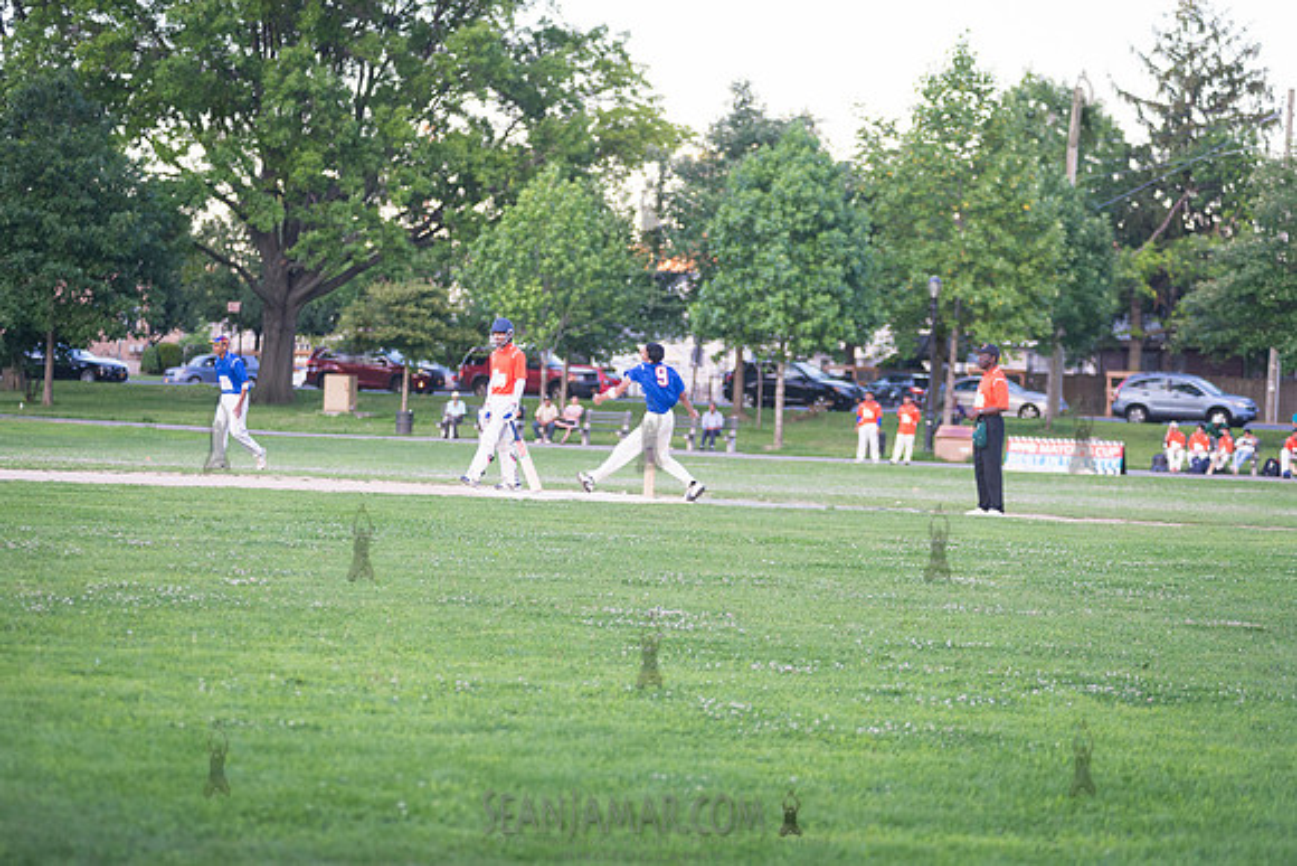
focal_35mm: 105
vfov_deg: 13.0
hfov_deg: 19.5
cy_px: 433
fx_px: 3784
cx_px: 648
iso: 1600
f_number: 2.8
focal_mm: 105
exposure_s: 1/800
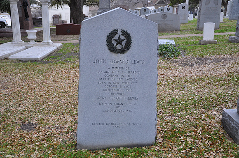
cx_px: 120
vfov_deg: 31.8
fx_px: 278
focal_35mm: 42
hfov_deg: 46.5
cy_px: 79
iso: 400
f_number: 5
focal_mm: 28
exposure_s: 1/100
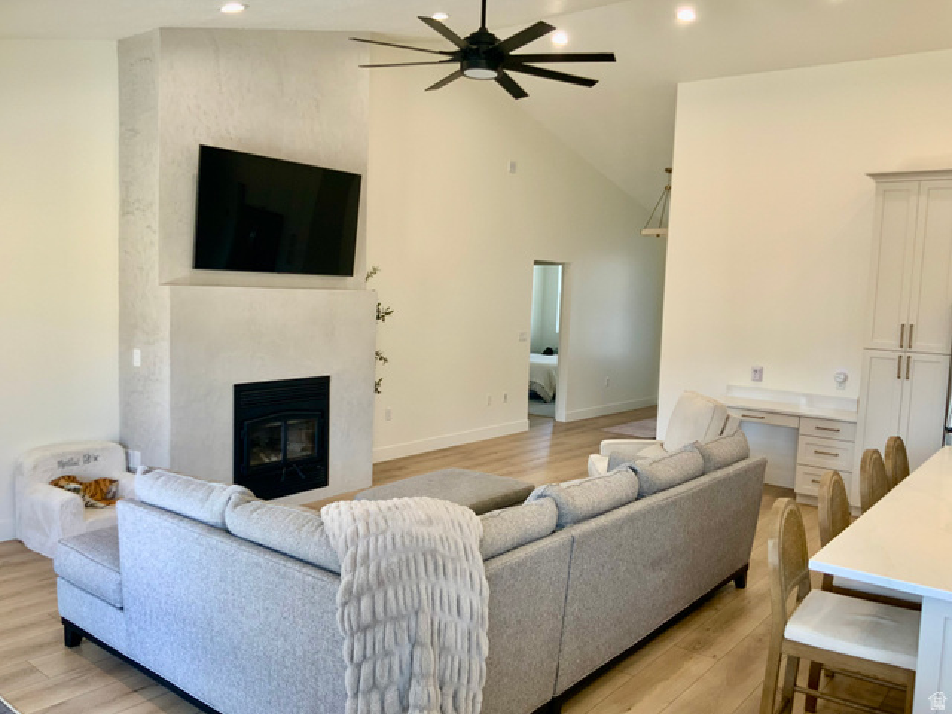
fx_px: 798
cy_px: 357
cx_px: 476
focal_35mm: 29
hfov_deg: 61.7
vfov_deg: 48.2
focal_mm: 3
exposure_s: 1/120
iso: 50
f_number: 1.8
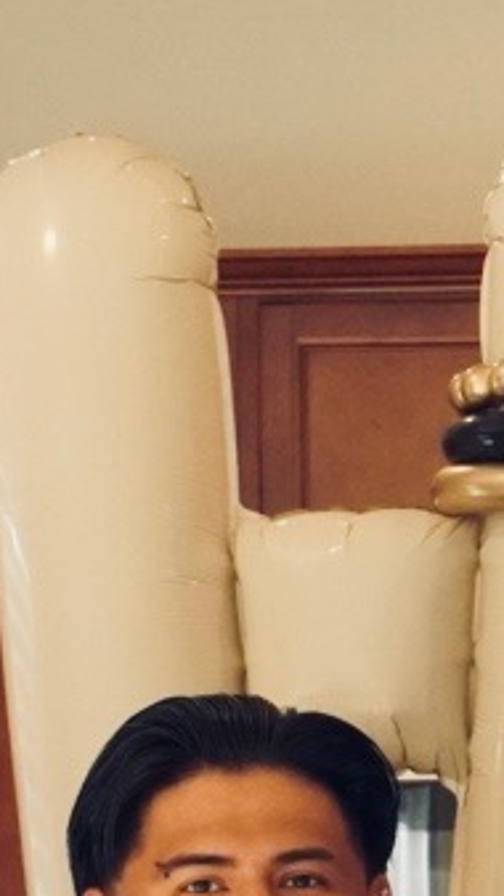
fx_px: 6798
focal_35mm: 286
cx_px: 1255
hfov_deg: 4.2
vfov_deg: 7.4
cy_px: 1381
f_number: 4
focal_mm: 38
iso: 3200
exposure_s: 1/160
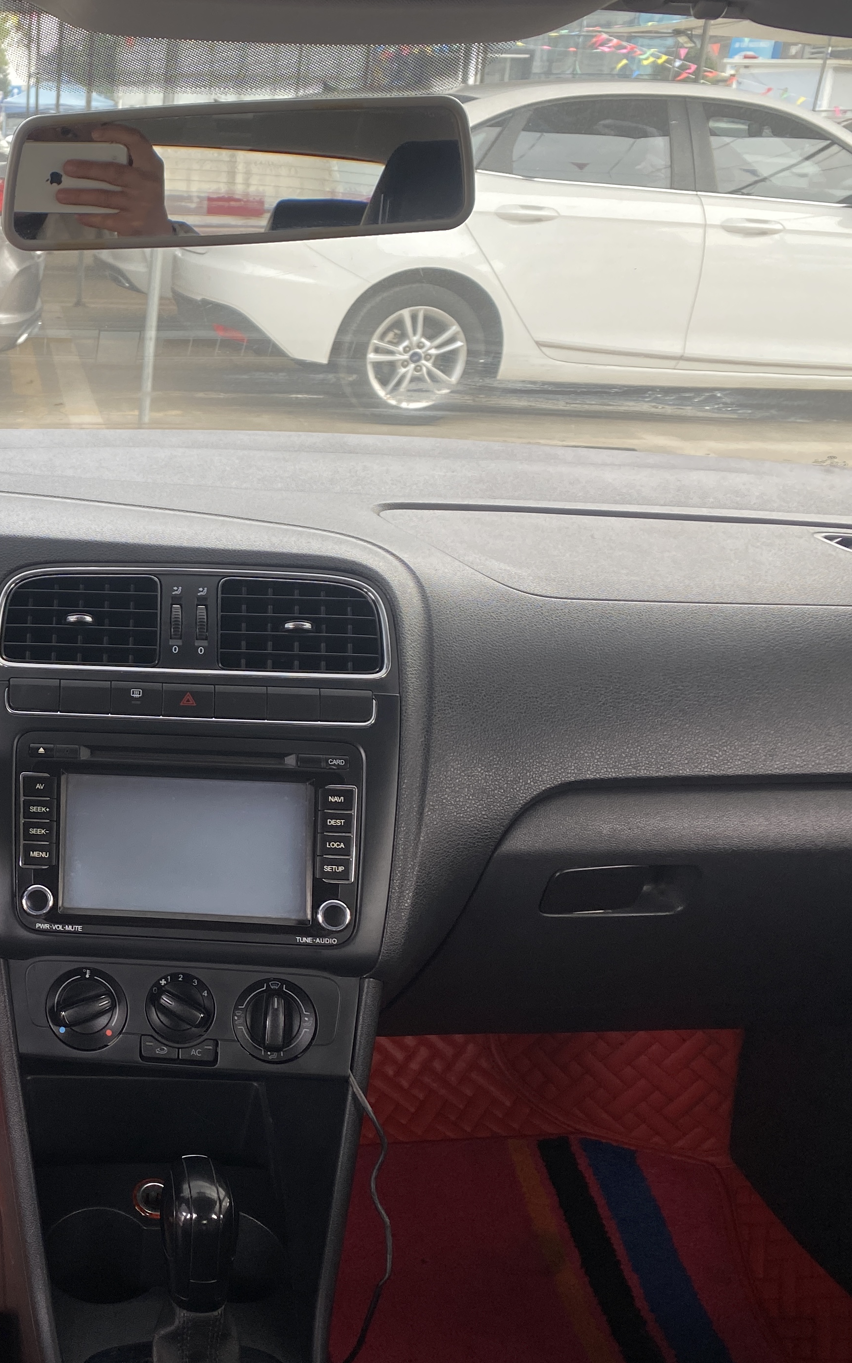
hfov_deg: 29.8
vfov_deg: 49.2
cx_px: -6
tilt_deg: -23.0
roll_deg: -2.0
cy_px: 734
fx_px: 1486
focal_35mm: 40
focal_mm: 4.25
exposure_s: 1/122
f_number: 1.8
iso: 50
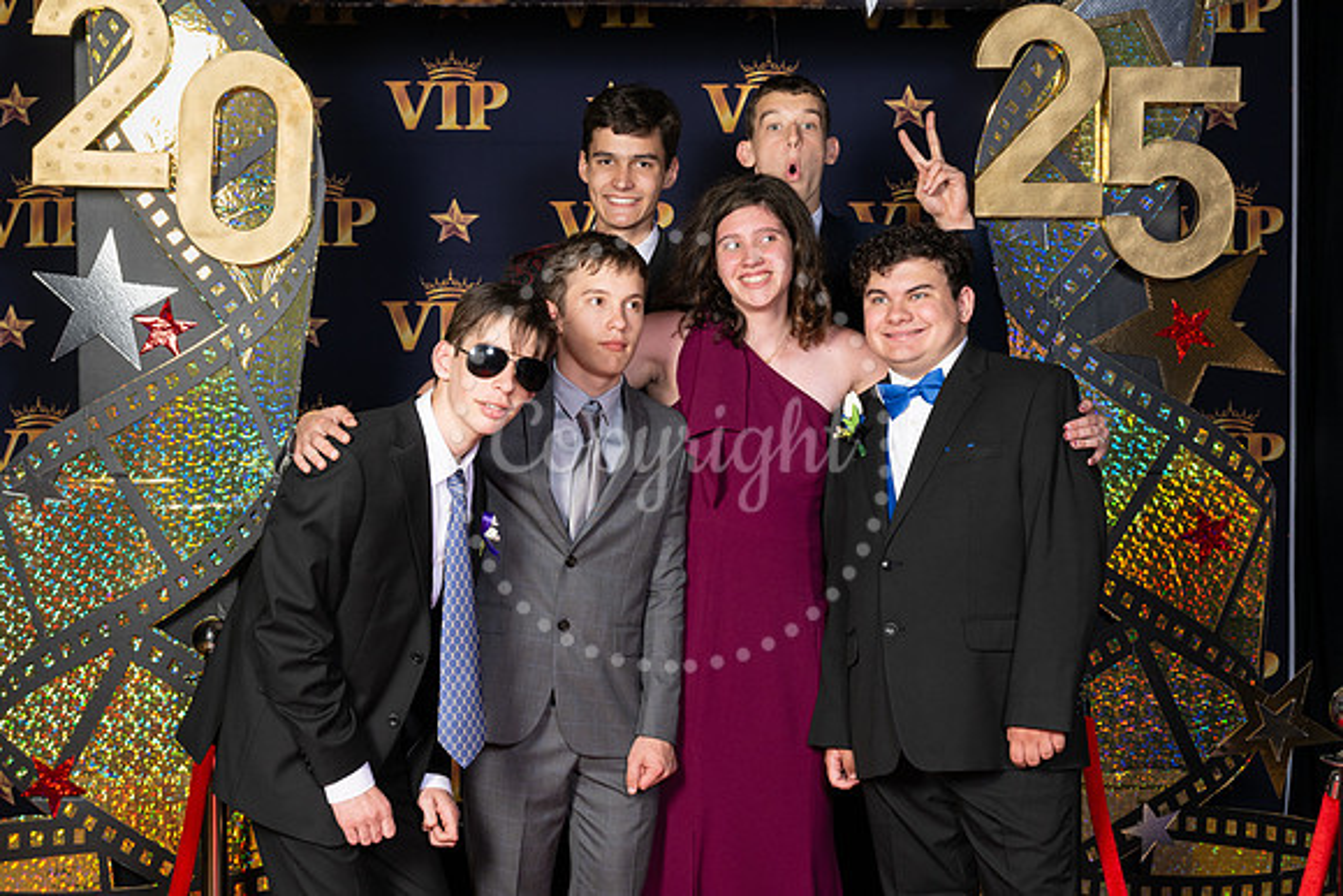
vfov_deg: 21.8
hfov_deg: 32.2
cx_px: 672
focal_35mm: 62
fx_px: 2324
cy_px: 428
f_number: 8
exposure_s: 1/100
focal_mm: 52
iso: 320
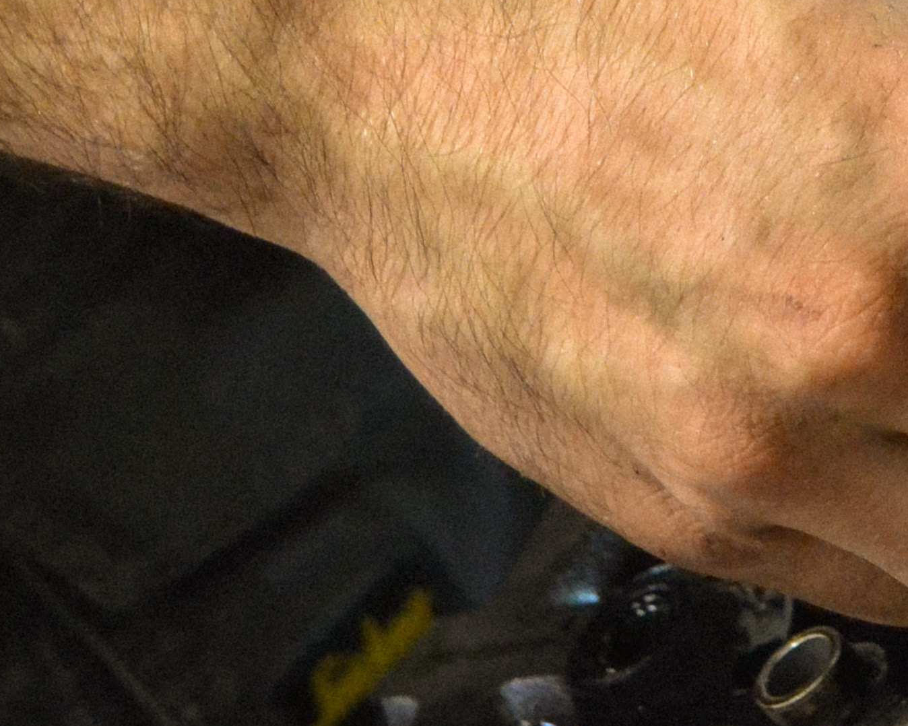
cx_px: 1029
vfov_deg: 7.1
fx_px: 5820
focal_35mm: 217
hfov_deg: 8.8
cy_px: -105
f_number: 5.3
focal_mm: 45
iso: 3200
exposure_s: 1/50
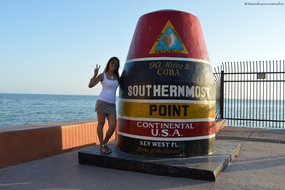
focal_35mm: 33
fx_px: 261
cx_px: 142
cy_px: 95
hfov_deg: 57.3
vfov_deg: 39.9
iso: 100
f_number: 5.6
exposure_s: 1/125
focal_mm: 22
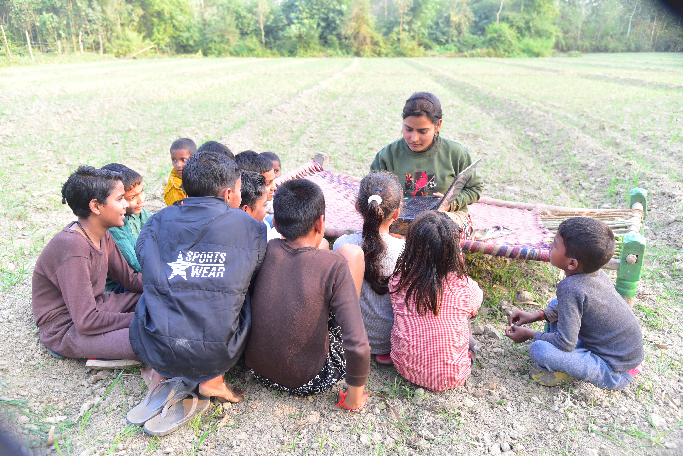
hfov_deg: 61.9
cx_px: 342
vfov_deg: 43.6
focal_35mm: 30
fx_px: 569
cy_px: 228
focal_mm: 30
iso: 320
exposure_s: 1/125
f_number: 4
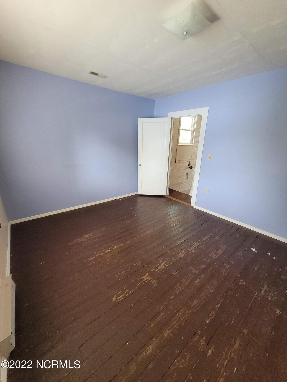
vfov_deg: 106.2
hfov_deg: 89.9
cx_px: 144
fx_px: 144
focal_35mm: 13
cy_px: 191
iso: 250
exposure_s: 1/60
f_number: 2.2
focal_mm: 1.74
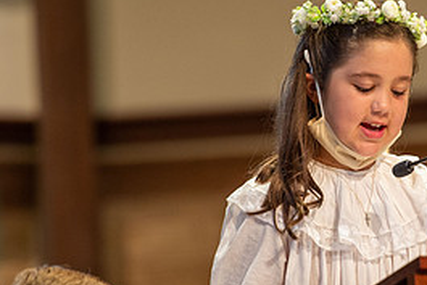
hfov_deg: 4.7
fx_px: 5186
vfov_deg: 3.1
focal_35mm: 437
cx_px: 364
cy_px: 230
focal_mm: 200
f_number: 2.8
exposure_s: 1/125
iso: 1600
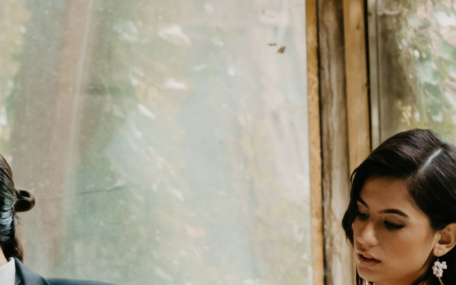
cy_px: 515
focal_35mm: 197
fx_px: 2449
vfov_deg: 6.5
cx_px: 132
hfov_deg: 10.6
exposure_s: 1/160
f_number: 2.5
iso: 1600
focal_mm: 50
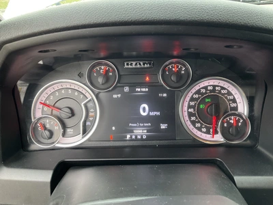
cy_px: 102
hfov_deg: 61.7
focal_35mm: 29
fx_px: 229
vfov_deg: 48.2
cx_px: 136
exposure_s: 1/60
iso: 200
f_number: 1.8
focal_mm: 3
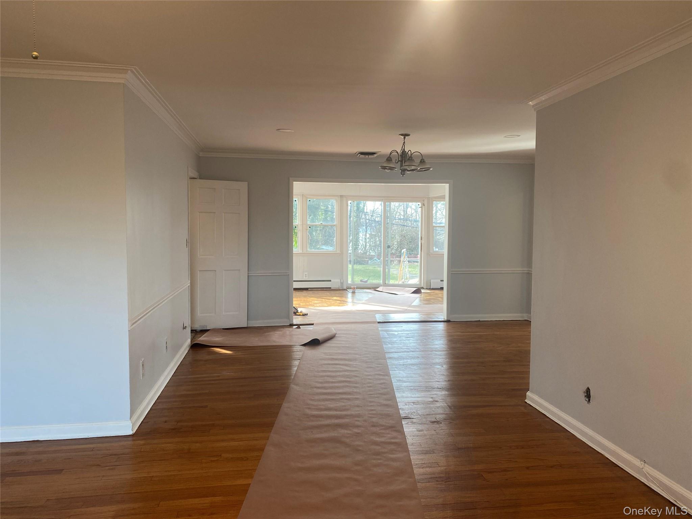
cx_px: 346
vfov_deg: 53.1
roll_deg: -0.6
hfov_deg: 67.3
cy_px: 260
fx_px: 520
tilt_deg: -5.5
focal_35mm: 26
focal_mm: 4.25
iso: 100
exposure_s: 1/120
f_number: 1.8
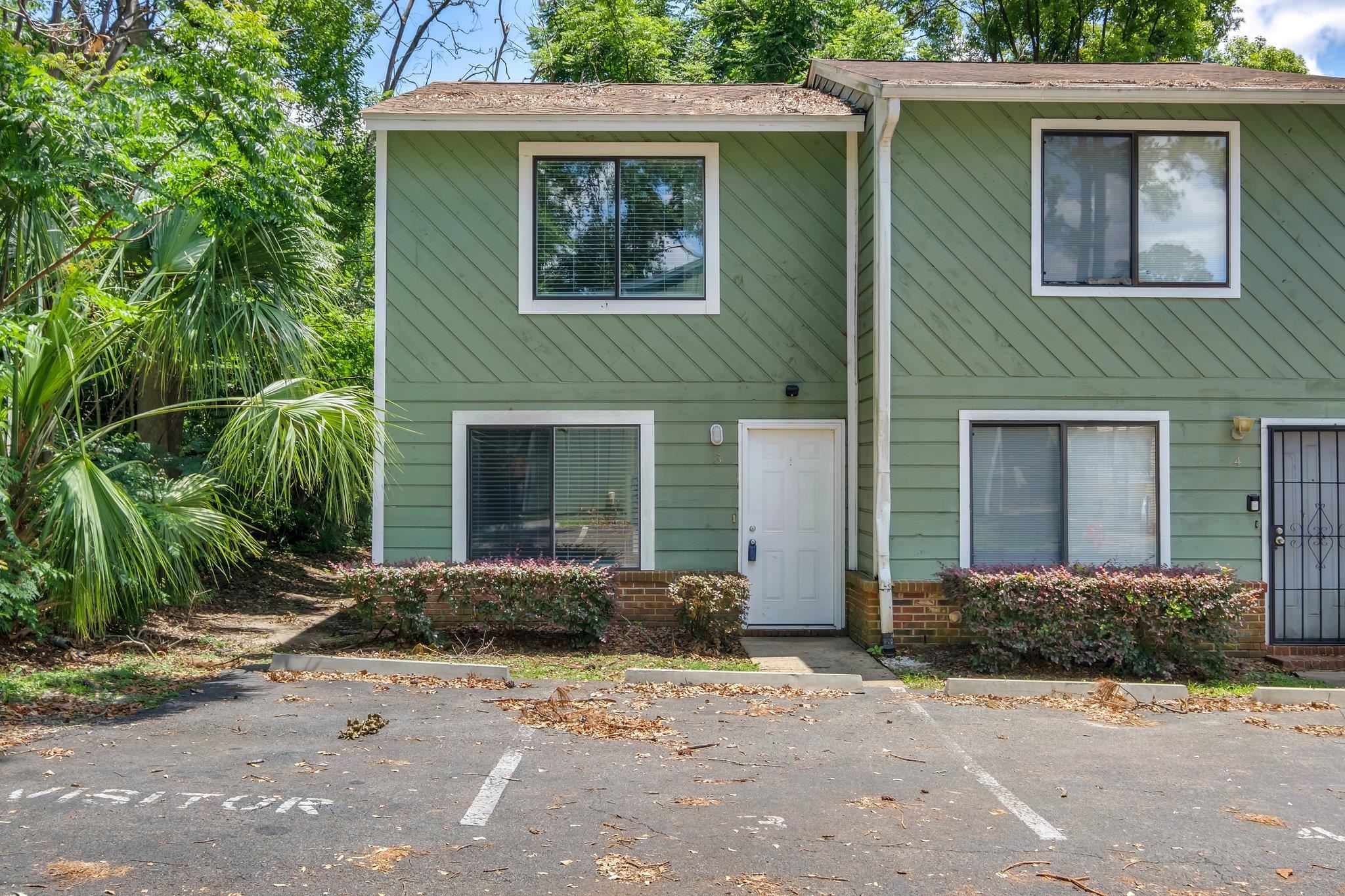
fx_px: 1345
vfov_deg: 36.9
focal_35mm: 36
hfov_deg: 53.1
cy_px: 448
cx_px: 672
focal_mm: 24
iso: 250
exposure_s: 1/400
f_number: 8
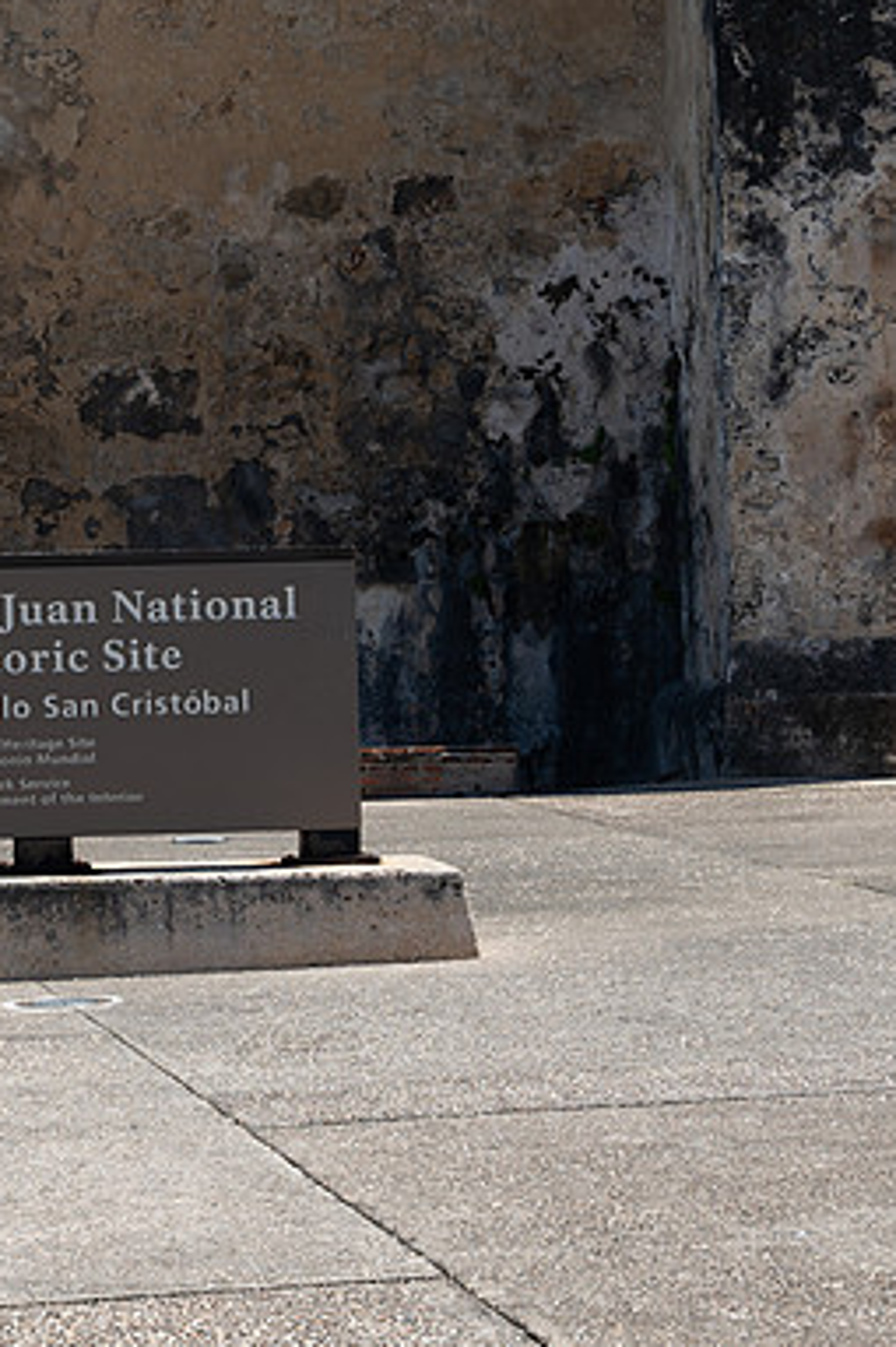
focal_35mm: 106
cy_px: 674
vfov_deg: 19.3
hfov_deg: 12.8
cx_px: 77
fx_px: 3961
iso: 110
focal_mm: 70
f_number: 8
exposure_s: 1/125
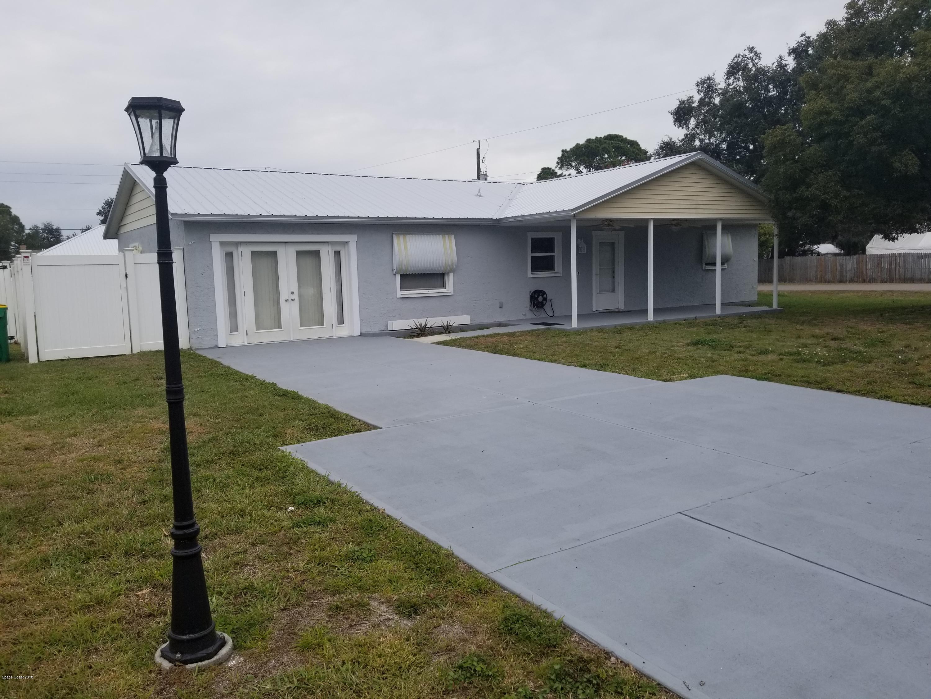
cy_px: 350
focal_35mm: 26
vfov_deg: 53.1
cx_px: 466
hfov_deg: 67.3
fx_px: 699
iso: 50
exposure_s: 1/1888
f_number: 1.7
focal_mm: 4.25
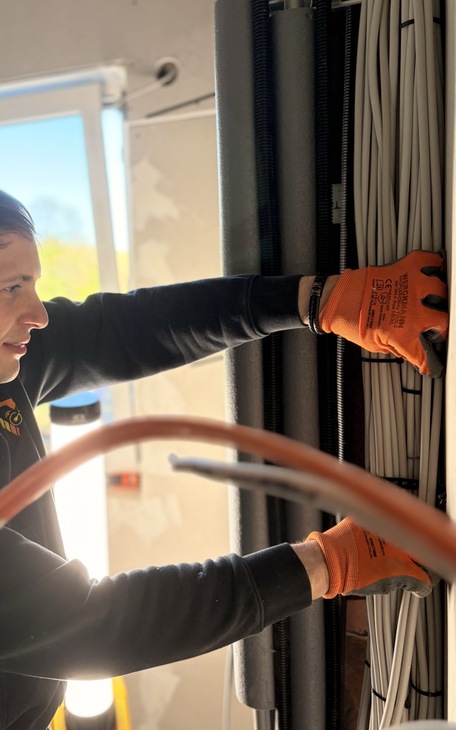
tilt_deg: -5.3
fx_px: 636
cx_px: 159
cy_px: 342
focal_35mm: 32
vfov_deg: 59.6
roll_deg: +3.2
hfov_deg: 39.1
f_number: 1.6
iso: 80
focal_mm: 5.96
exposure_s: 1/100
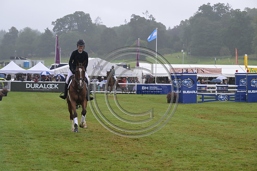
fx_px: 750
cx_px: 128
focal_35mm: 105
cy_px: 86
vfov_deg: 13.0
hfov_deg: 19.5
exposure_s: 1/800
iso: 640
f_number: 5.6
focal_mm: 105
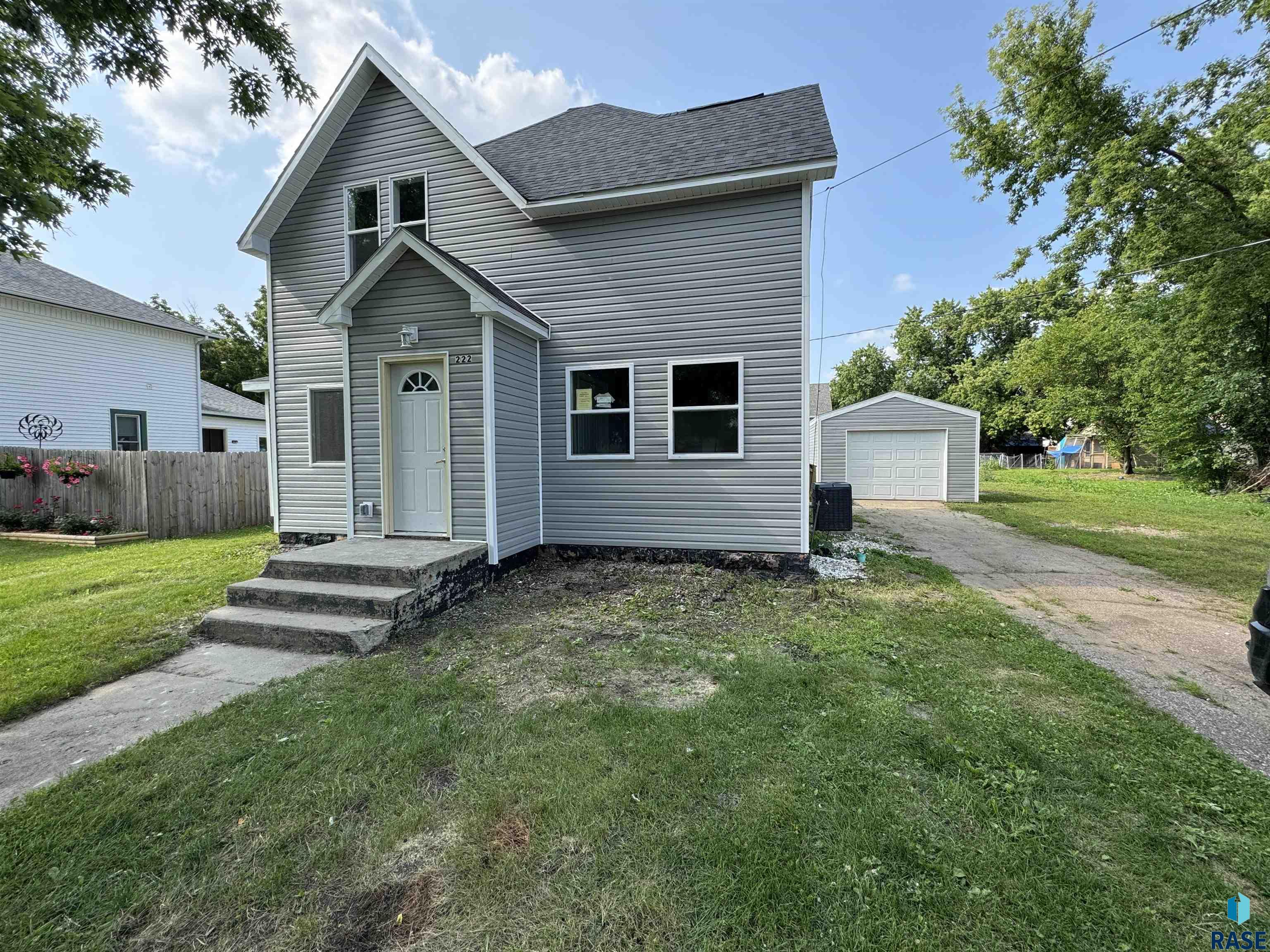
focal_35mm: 14
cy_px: 476
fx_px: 514
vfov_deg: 85.7
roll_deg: +0.5
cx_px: 635
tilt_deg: -1.7
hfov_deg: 102.1
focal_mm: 2.22
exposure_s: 1/405
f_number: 2.2
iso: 40
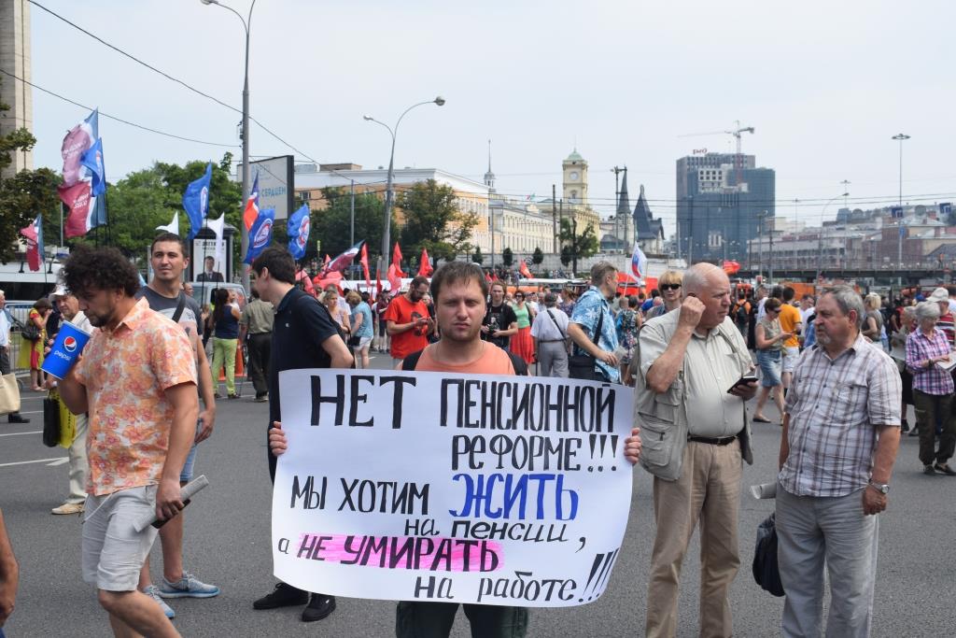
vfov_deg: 30.9
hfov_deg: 45.0
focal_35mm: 44
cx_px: 478
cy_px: 319
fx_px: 1155
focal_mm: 29
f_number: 9
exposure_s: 1/320
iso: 200
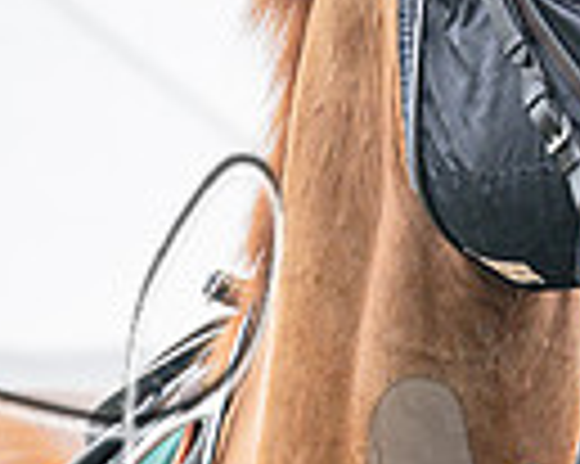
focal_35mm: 521
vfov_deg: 3.0
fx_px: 8937
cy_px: 194
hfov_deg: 3.7
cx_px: 1208
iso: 200
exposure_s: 1/500
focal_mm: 70
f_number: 4
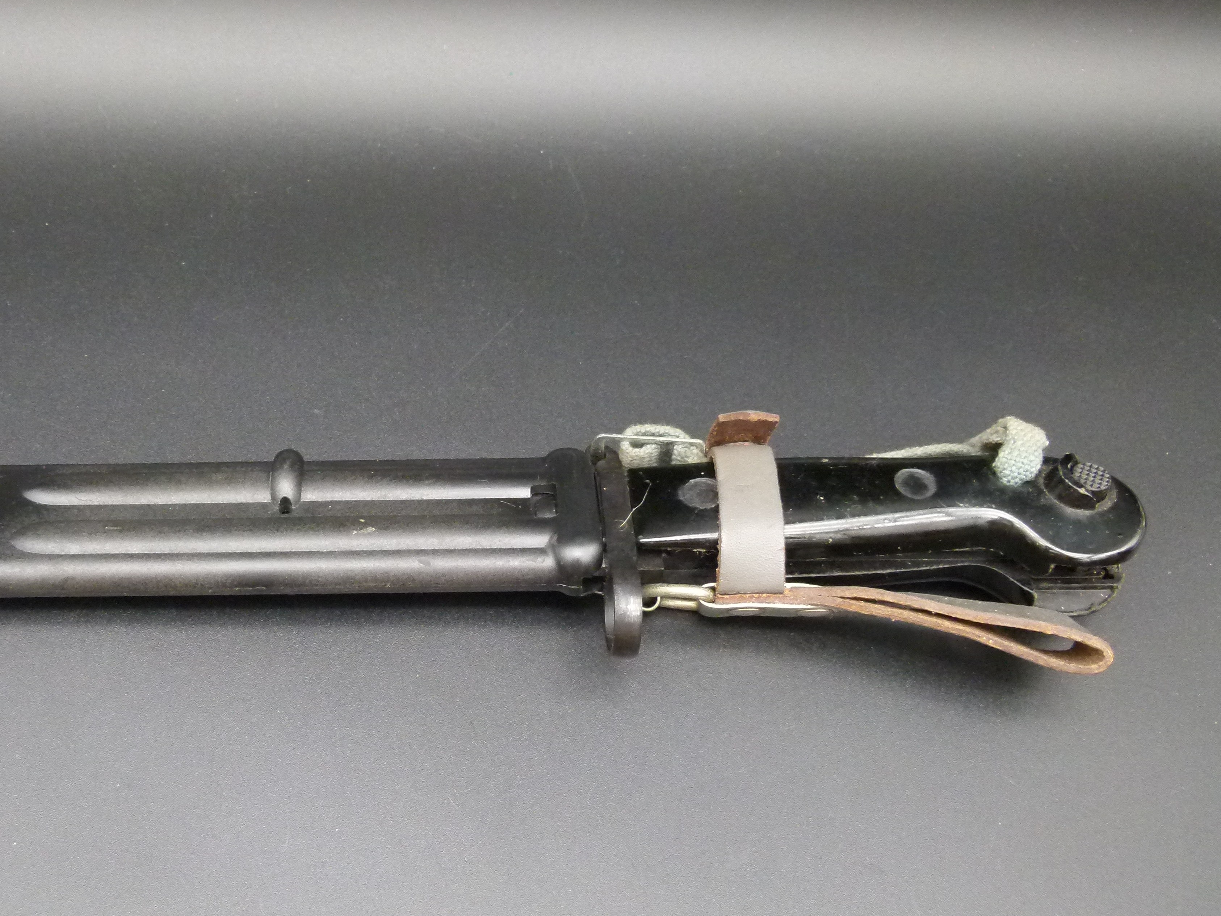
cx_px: 446
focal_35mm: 41
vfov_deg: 35.1
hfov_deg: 45.3
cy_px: 461
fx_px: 1446
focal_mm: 5.7
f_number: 3
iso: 400
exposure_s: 1/60
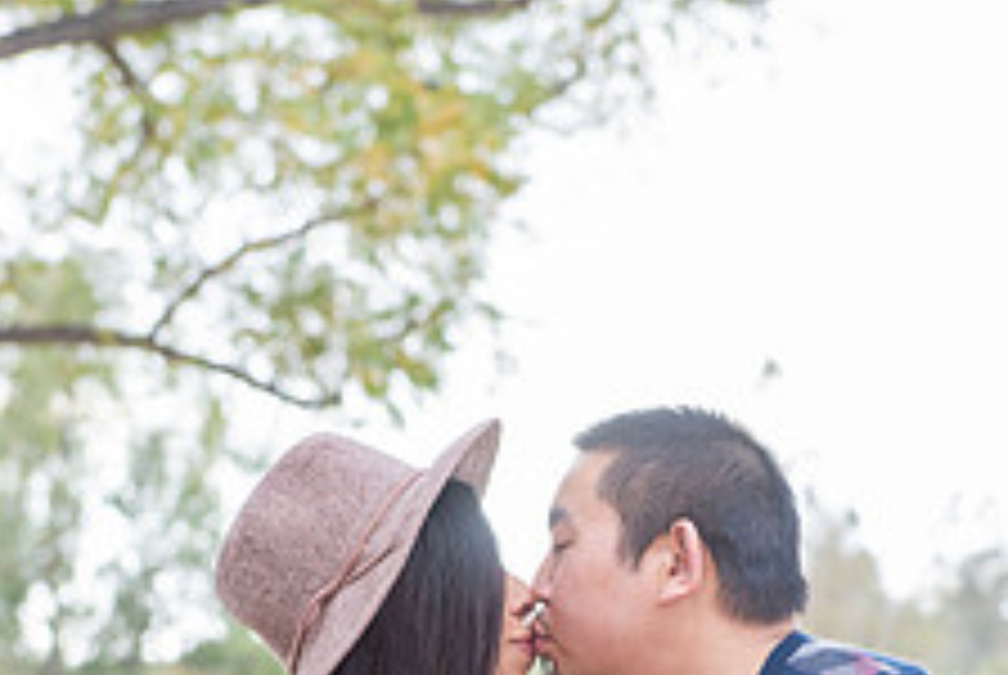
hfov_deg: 11.3
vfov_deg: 7.5
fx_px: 5075
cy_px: 821
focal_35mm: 181
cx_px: 540
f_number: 5
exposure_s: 1/125
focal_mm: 70
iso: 500
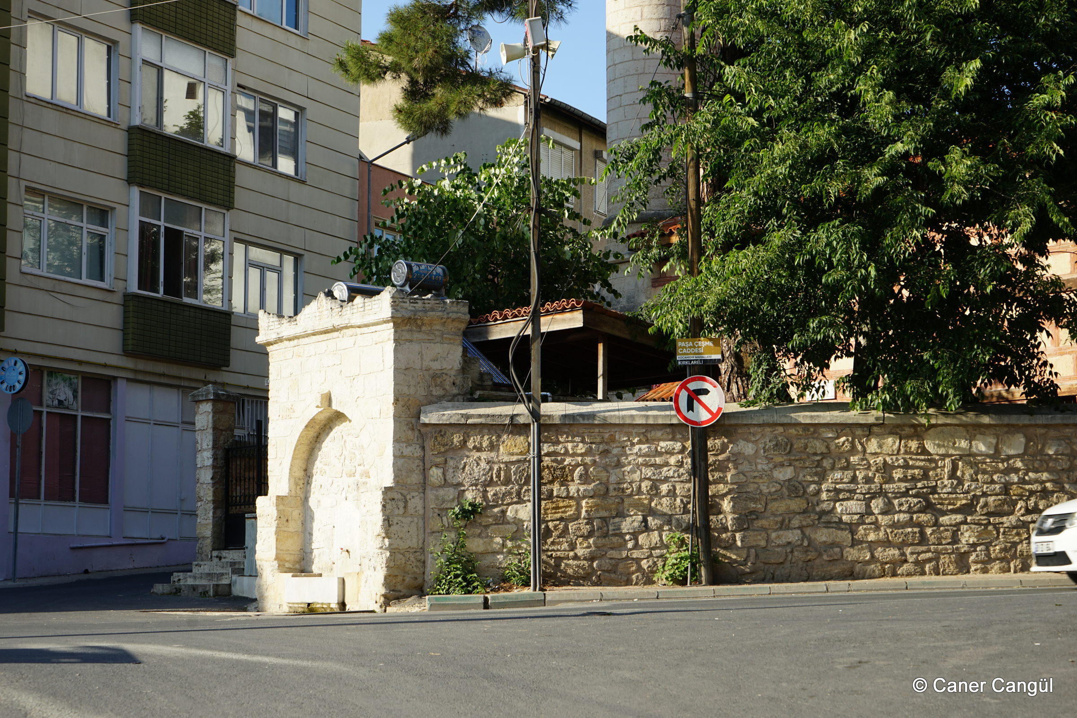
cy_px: 359
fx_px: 2094
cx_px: 538
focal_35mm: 70
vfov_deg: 19.5
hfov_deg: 28.8
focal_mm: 70
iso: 100
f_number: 8
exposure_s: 1/160
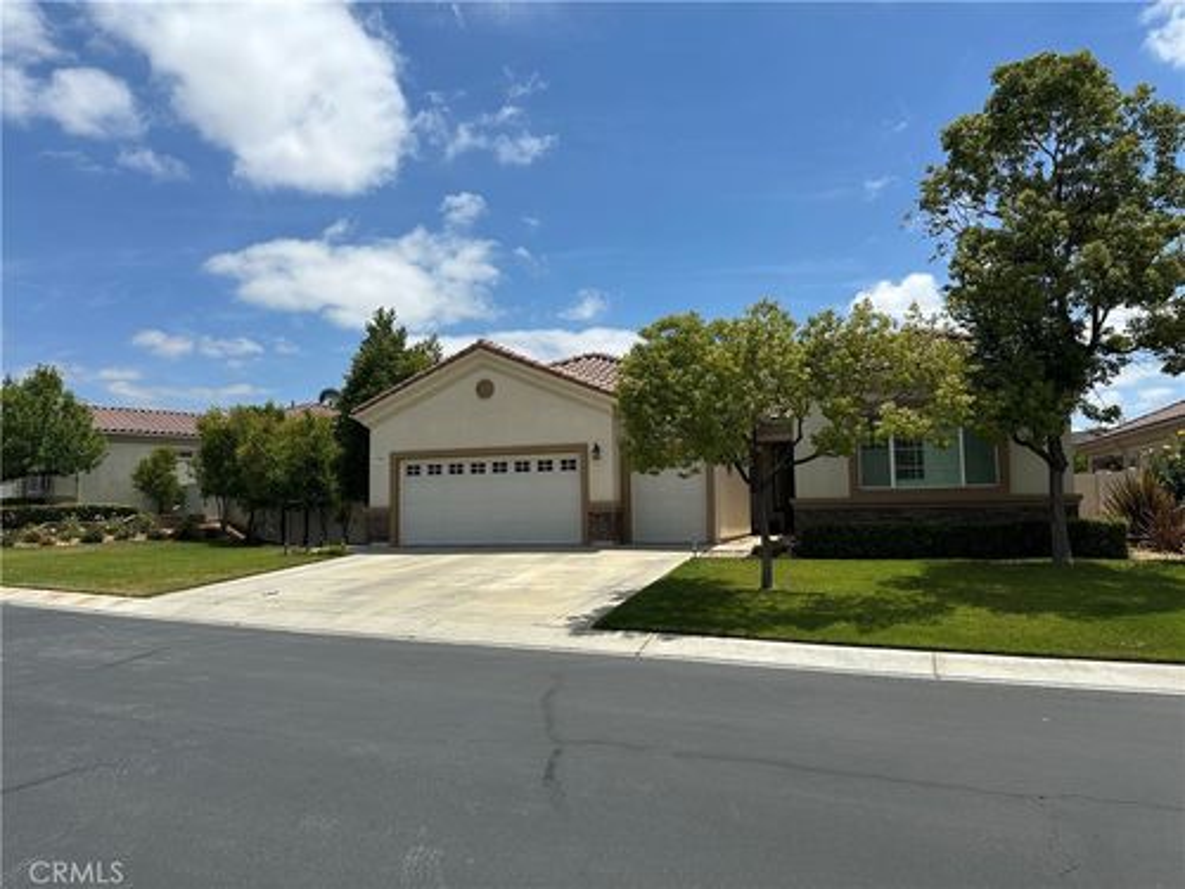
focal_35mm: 24
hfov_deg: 71.6
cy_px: 444
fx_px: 822
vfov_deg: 56.8
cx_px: 592
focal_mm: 6.86
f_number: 1.78
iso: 80
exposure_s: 1/6211
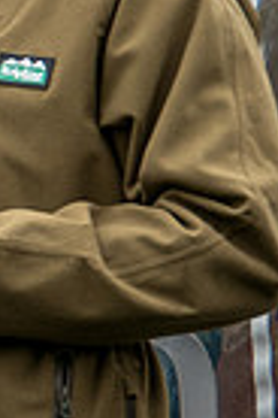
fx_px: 2954
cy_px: 163
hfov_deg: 5.1
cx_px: -620
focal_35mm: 255
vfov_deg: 8.1
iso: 200
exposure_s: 1/125
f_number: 4.5
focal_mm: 22.7
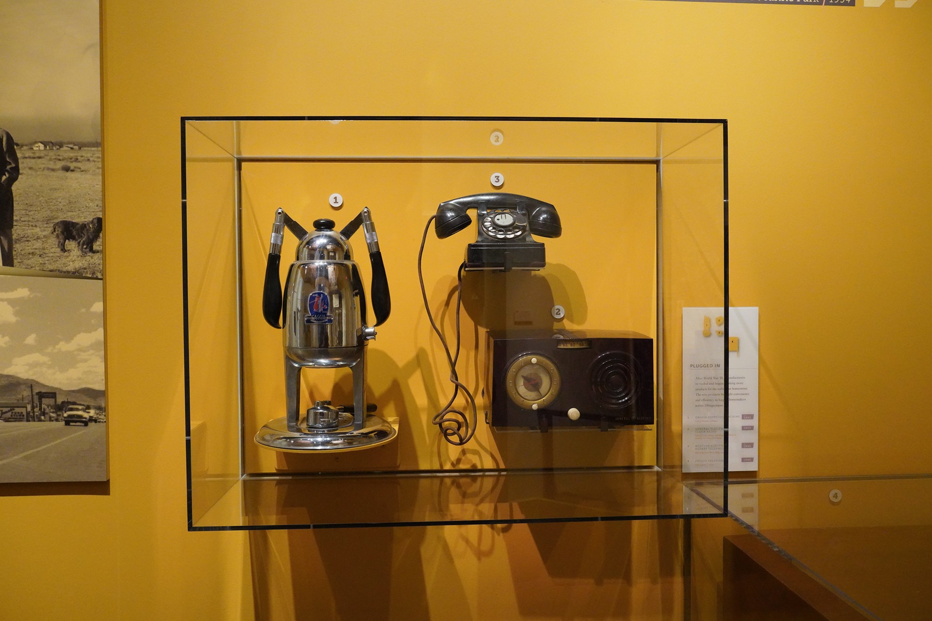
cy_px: 310
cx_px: 466
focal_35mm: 29
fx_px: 751
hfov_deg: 63.7
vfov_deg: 45.0
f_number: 6.3
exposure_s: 1/80
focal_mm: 29
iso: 10000
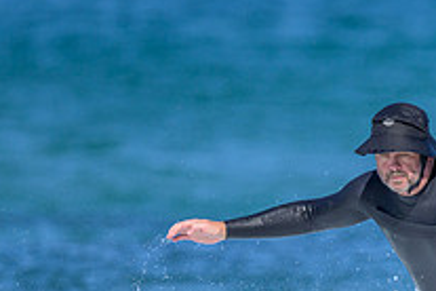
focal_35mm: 2240
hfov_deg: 0.9
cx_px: 472
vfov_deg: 0.6
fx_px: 27127
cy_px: 332
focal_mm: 800
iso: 280
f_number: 6.3
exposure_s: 1/2000
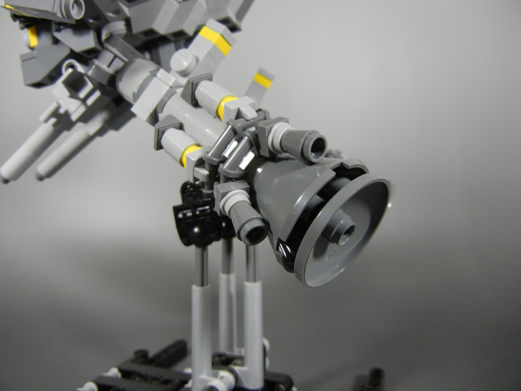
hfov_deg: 60.0
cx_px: 260
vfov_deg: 46.8
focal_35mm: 30
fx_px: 452
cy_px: 196
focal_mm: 5.4
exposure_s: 1/53.1
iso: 400
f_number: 3.5
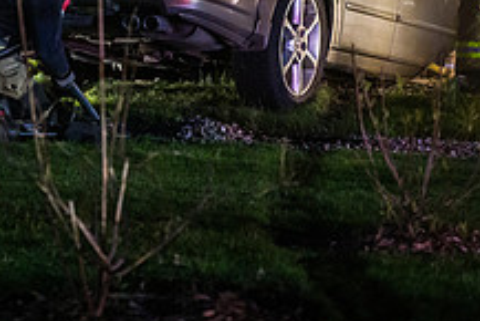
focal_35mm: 374
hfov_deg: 5.5
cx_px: 122
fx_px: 4990
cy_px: -49
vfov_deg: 3.7
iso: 6400
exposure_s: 1/320
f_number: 2.8
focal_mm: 135
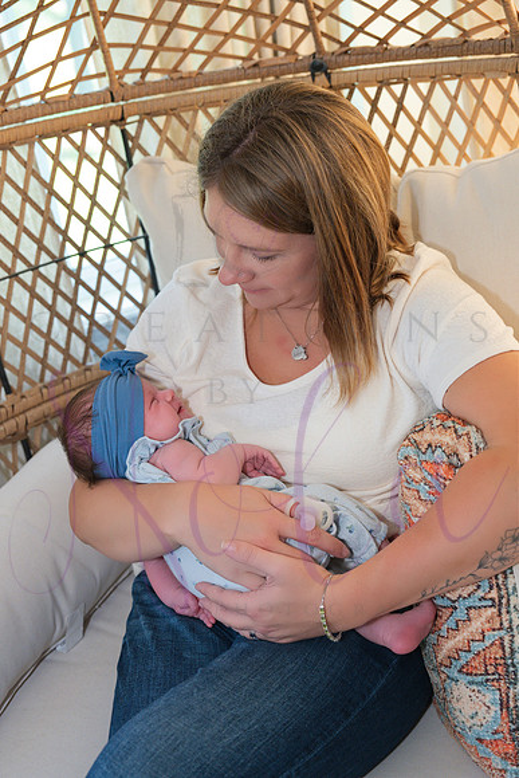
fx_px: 951
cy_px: 389
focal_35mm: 44
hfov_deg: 30.5
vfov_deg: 44.5
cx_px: 260
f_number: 4
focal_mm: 44
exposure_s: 1/320
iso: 1600
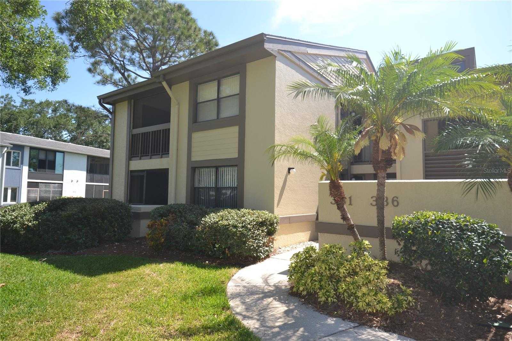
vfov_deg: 59.5
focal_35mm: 21
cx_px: 256
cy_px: 170
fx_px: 299
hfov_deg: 81.2
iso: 100
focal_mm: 14
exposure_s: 1/200
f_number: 5.6
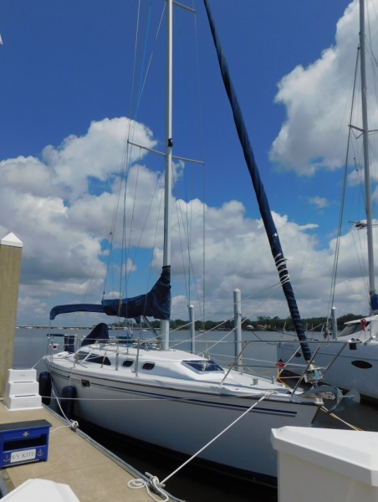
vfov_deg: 73.8
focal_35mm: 23
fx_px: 334
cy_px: 251
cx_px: 189
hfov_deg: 59.0
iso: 125
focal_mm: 4
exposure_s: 1/1250
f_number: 6
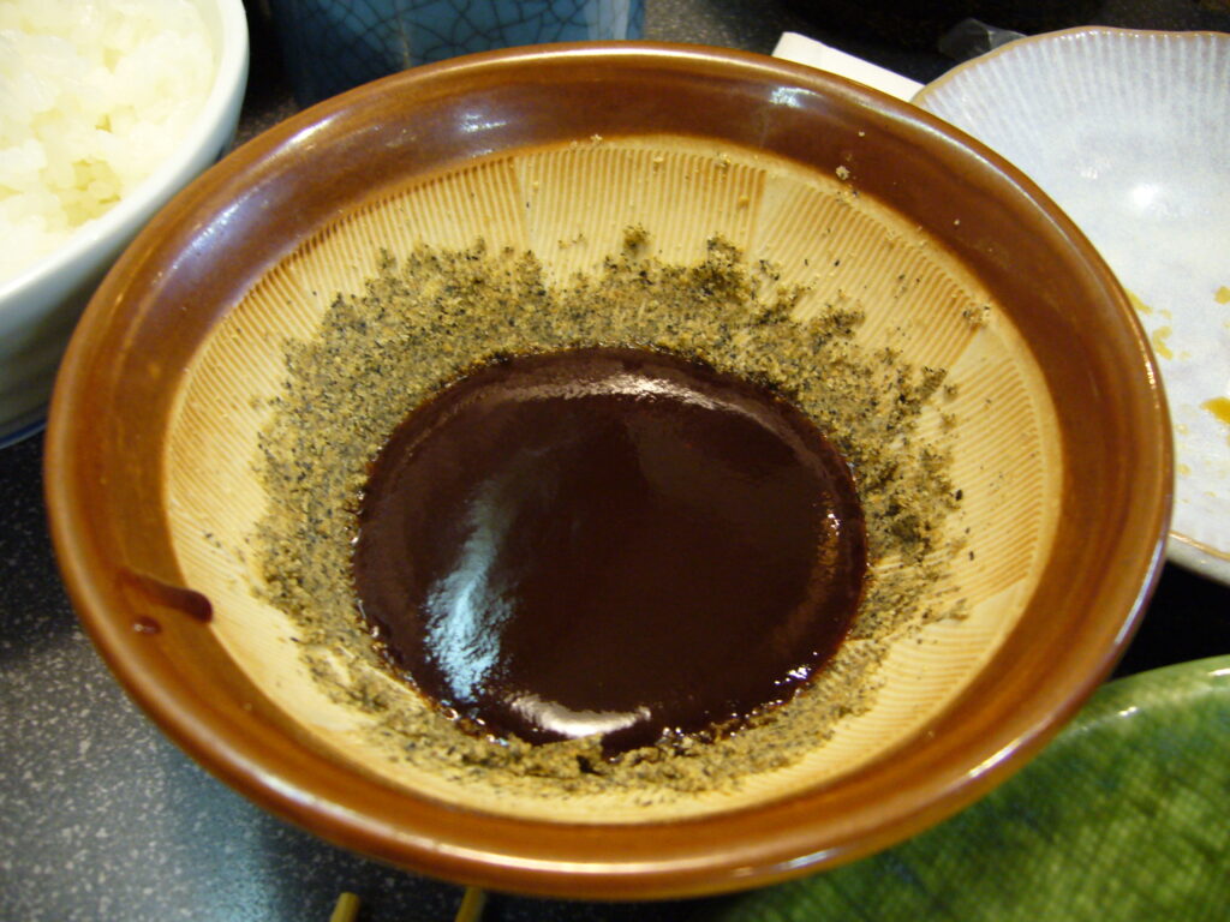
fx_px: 1244
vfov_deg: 40.7
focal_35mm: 35
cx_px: 615
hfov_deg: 52.6
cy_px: 461
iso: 200
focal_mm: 5.8
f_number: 2.8
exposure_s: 1/8
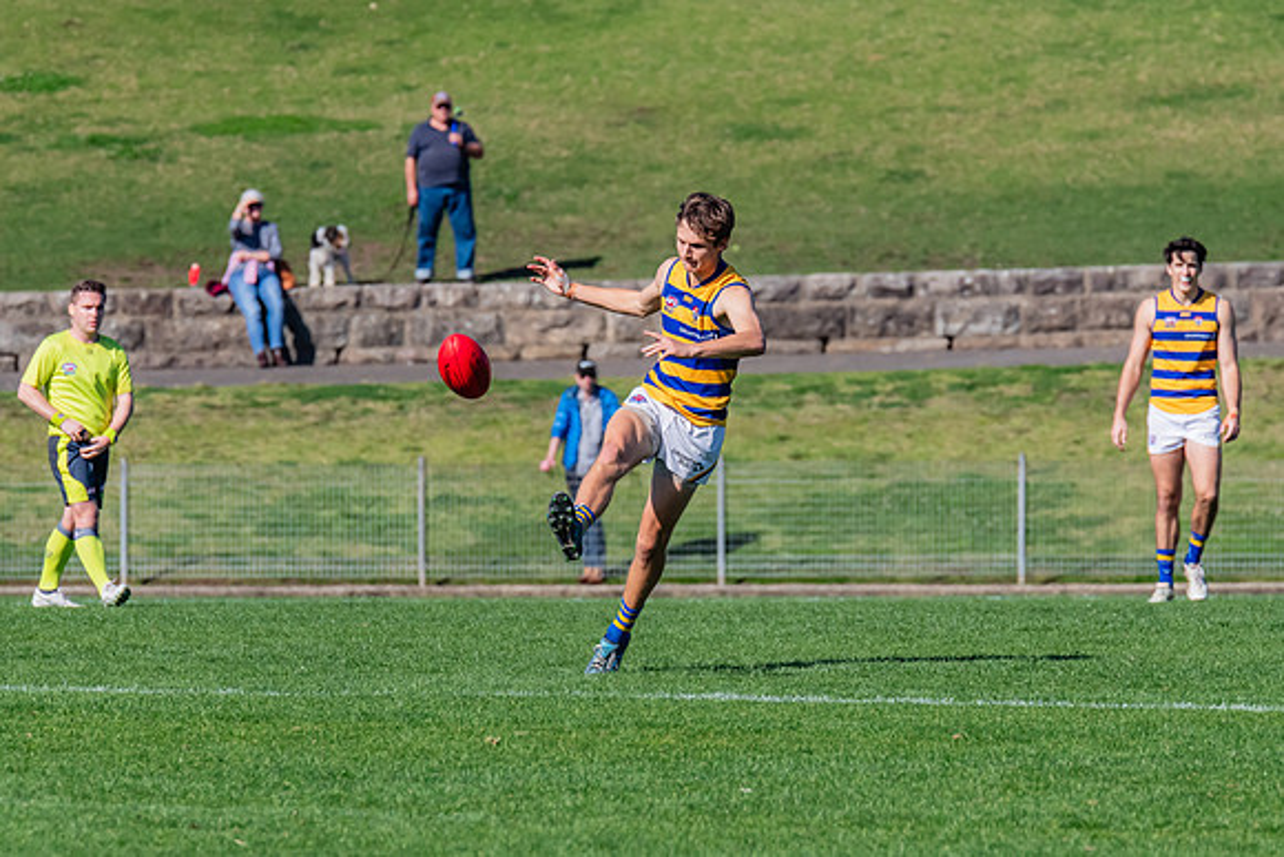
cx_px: 739
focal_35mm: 543
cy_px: 380
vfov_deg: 2.5
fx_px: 19355
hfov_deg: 3.8
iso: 800
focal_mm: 420
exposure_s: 1/1600
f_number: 10
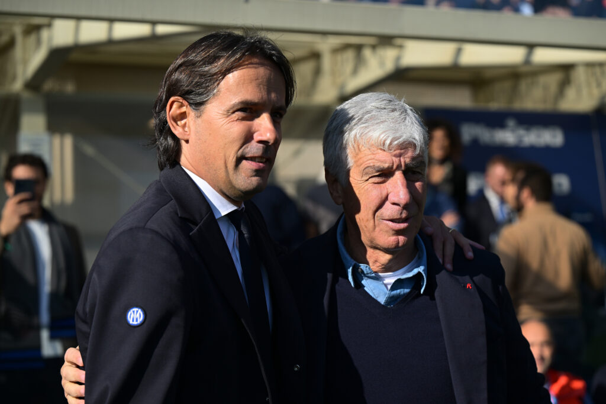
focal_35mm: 70
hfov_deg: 28.8
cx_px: 303
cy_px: 202
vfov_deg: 19.5
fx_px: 1178
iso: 110
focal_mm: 70
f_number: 3.5
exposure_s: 1/2000
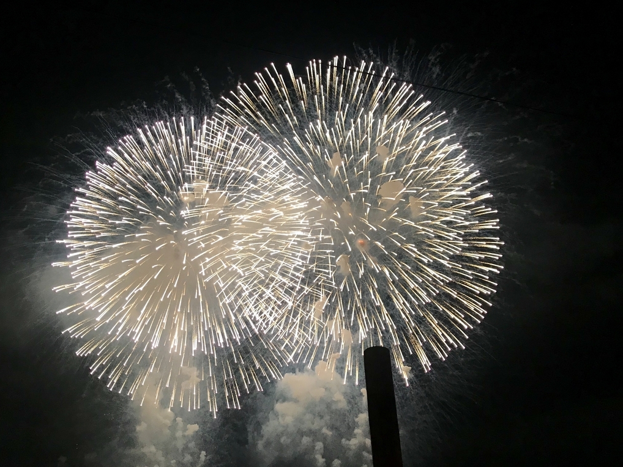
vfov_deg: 42.9
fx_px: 594
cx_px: 287
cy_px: 246
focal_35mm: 33
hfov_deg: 55.3
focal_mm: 3.99
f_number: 1.8
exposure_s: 1/20
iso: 32
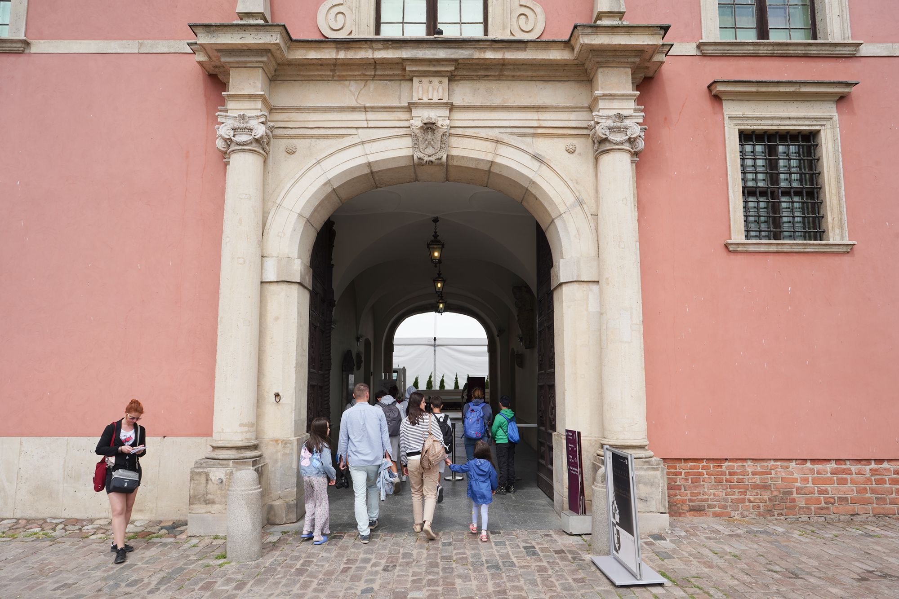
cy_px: 300
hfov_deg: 73.7
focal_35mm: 24
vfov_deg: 53.1
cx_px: 450
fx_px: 599
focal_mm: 24
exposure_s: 1/100
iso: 100
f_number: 13
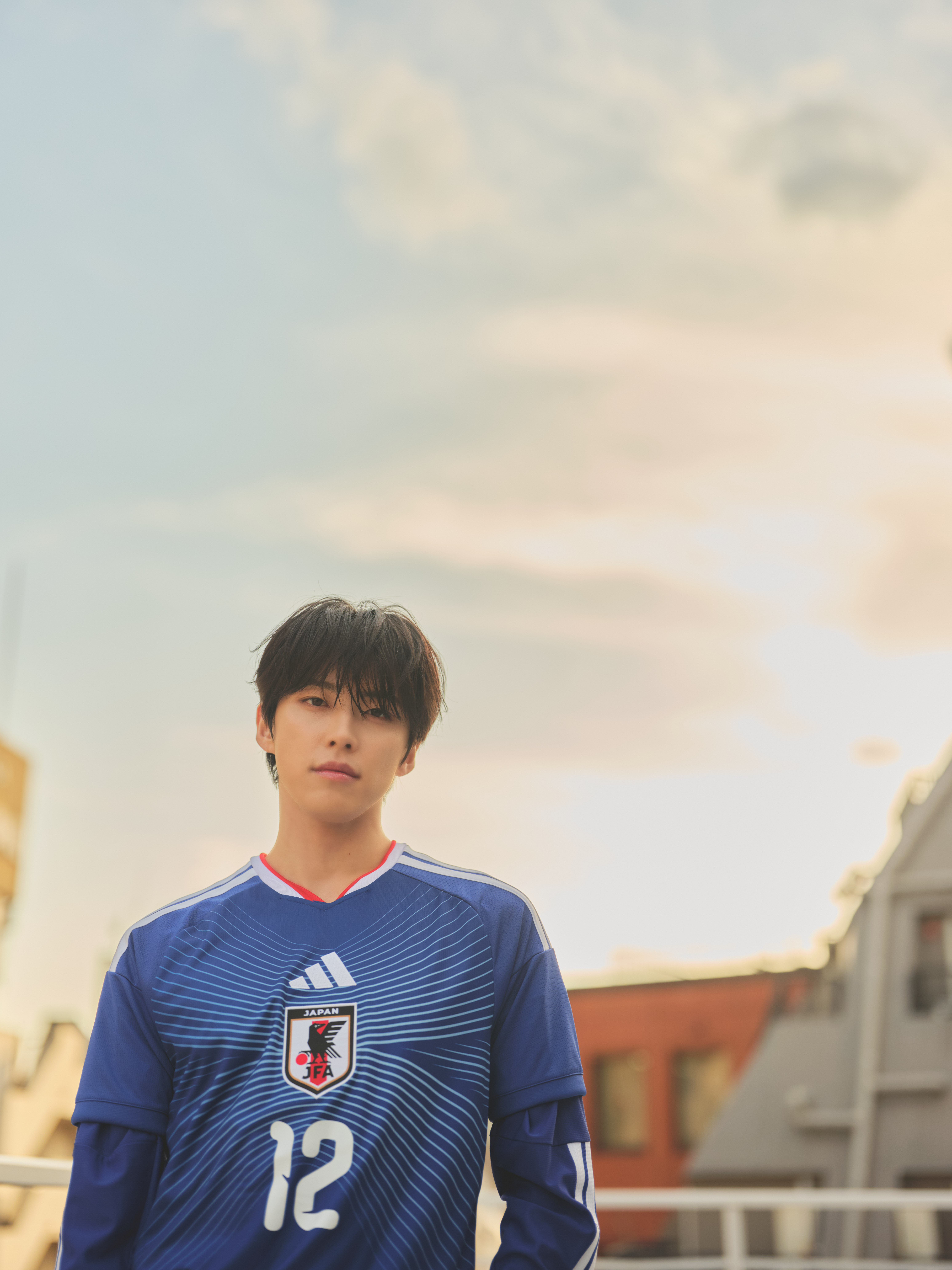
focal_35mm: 44
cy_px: 635
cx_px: 476
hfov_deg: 32.9
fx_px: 1613
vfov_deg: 42.9
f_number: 2
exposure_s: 1/2000
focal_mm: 55
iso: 800
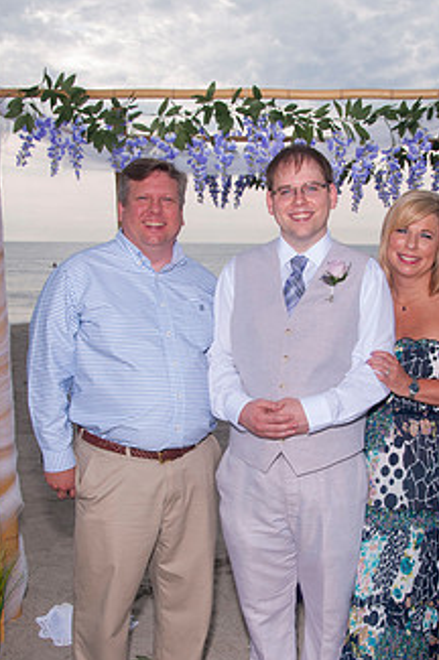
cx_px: 279
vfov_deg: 36.8
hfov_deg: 24.9
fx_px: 990
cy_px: 390
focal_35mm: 54
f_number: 9
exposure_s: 1/250
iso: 100
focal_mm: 26
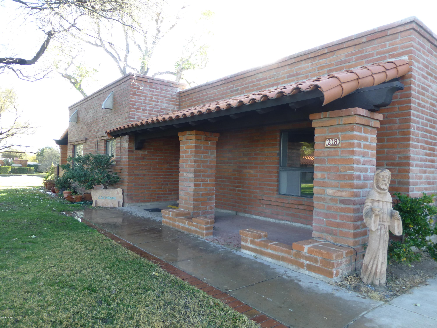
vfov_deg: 56.8
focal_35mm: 24
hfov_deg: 71.6
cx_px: 218
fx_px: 303
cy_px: 164
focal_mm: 4.3
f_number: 3.3
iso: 100
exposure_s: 1/80
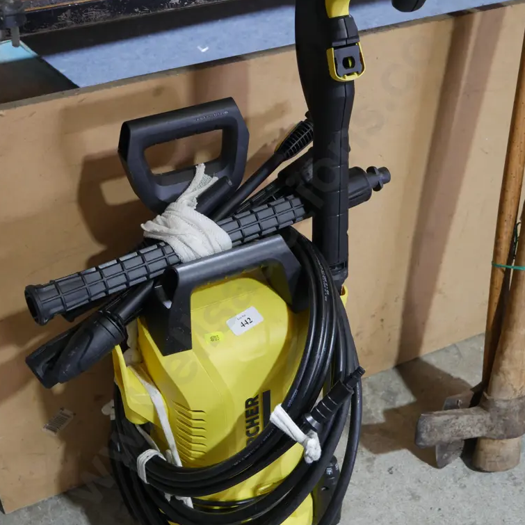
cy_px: 257
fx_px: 824
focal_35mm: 48
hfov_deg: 35.4
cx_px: 263
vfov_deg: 35.4
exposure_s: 1/60
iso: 800
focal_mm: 20
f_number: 4.4
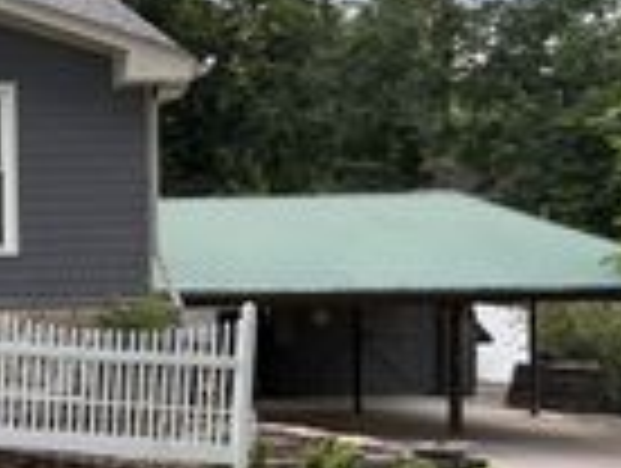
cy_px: 272
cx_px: -472
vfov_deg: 15.8
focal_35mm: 94
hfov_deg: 17.3
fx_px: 1689
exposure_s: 1/596
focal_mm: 5.96
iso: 64
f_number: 1.6
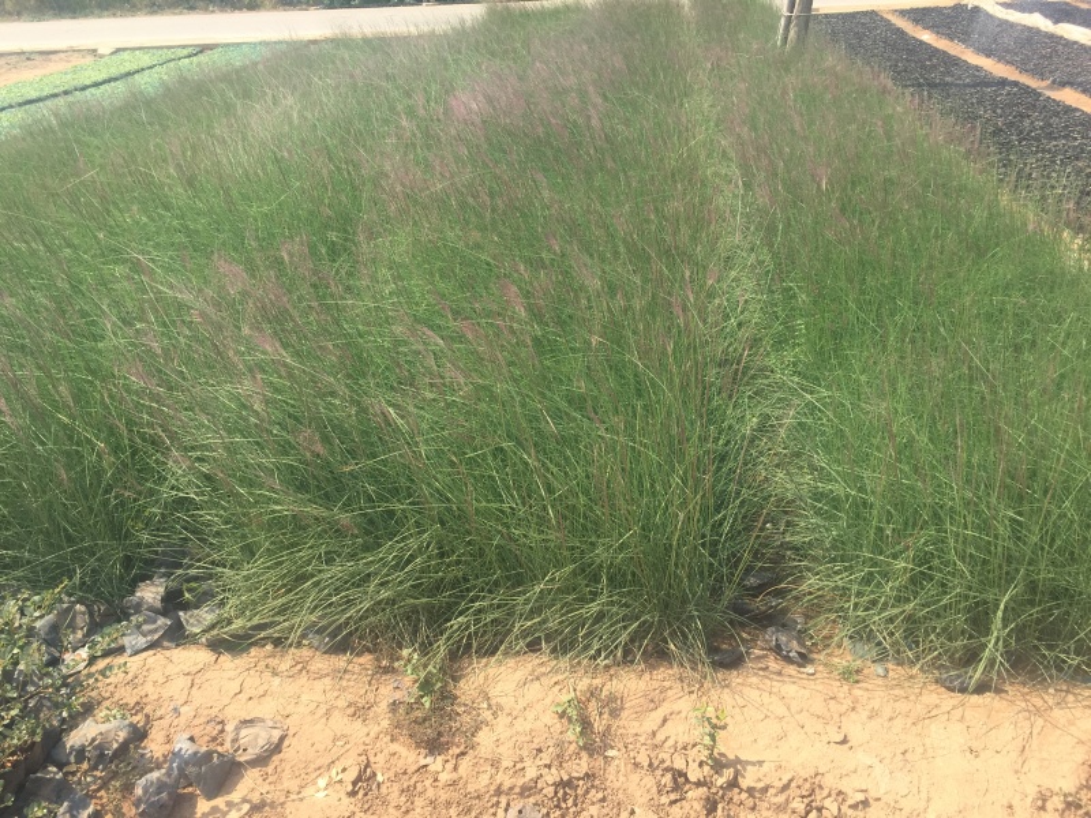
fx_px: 914
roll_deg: +0.7
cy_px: 409
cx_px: 546
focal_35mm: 29
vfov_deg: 48.2
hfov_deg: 61.7
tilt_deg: -26.1
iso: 32
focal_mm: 4.15
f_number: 2.2
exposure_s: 1/920
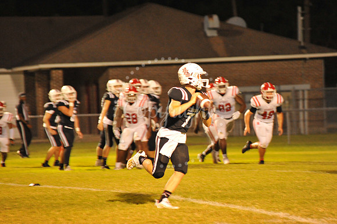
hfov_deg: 10.3
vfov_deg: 6.9
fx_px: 1871
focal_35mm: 200
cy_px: 112
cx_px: 168
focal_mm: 200
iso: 5000
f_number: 5
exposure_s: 1/160
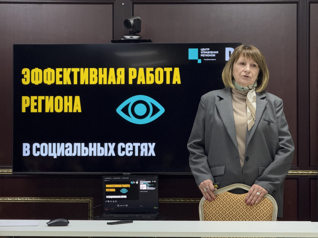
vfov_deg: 12.3
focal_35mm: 120
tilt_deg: +0.8
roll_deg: +0.0
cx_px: 159
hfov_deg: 16.4
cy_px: 119
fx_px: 1102
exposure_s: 1/100
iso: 640
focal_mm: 15.66
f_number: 2.8
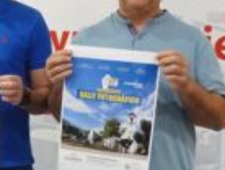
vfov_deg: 19.9
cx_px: 78
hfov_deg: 26.5
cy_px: 145
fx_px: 475
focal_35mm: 73
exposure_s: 1/60
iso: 500
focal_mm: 4.25
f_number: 3.5
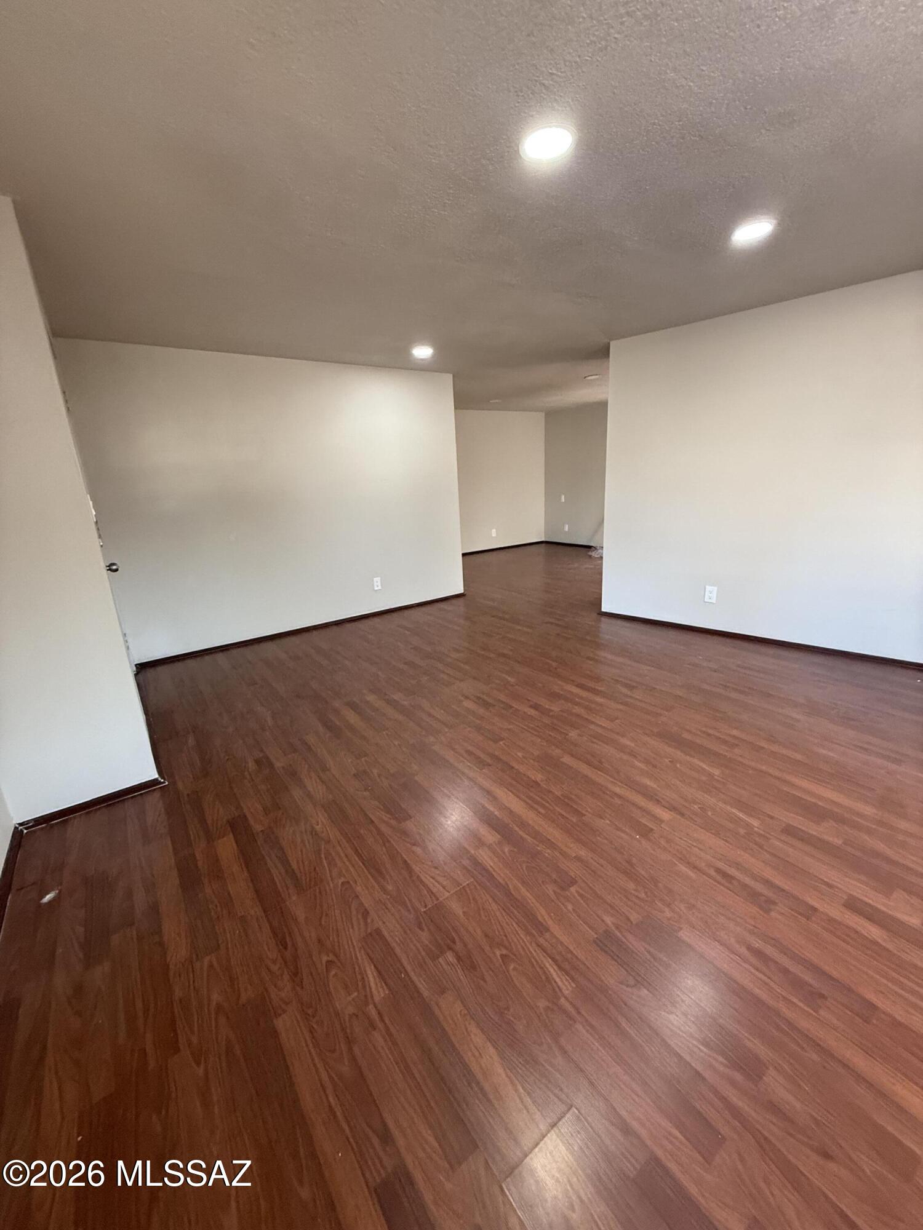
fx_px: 498
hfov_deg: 85.7
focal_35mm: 14
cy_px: 615
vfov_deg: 102.1
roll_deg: +1.8
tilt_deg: -12.8
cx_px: 462
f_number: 2.2
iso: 250
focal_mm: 2.22
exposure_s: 1/60
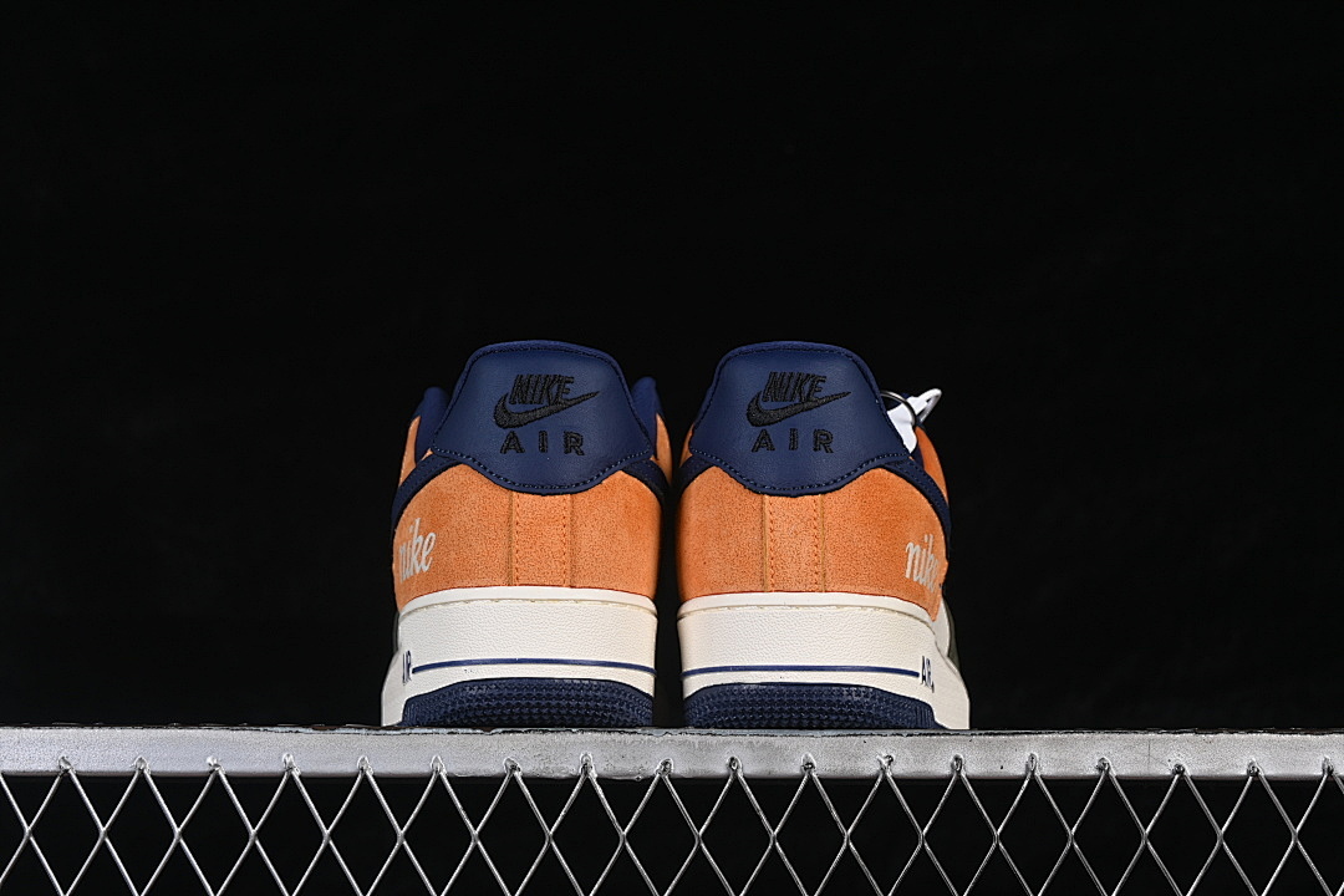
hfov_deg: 27.0
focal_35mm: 75
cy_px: 448
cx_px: 672
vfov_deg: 18.2
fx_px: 2800
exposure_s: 1/80
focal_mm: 50
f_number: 8
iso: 160
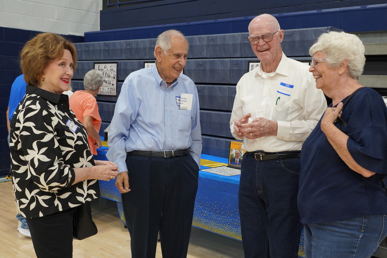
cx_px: 194
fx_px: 452
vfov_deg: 31.9
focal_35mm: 42
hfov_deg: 46.4
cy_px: 129
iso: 1000
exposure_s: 1/160
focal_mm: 28
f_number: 4
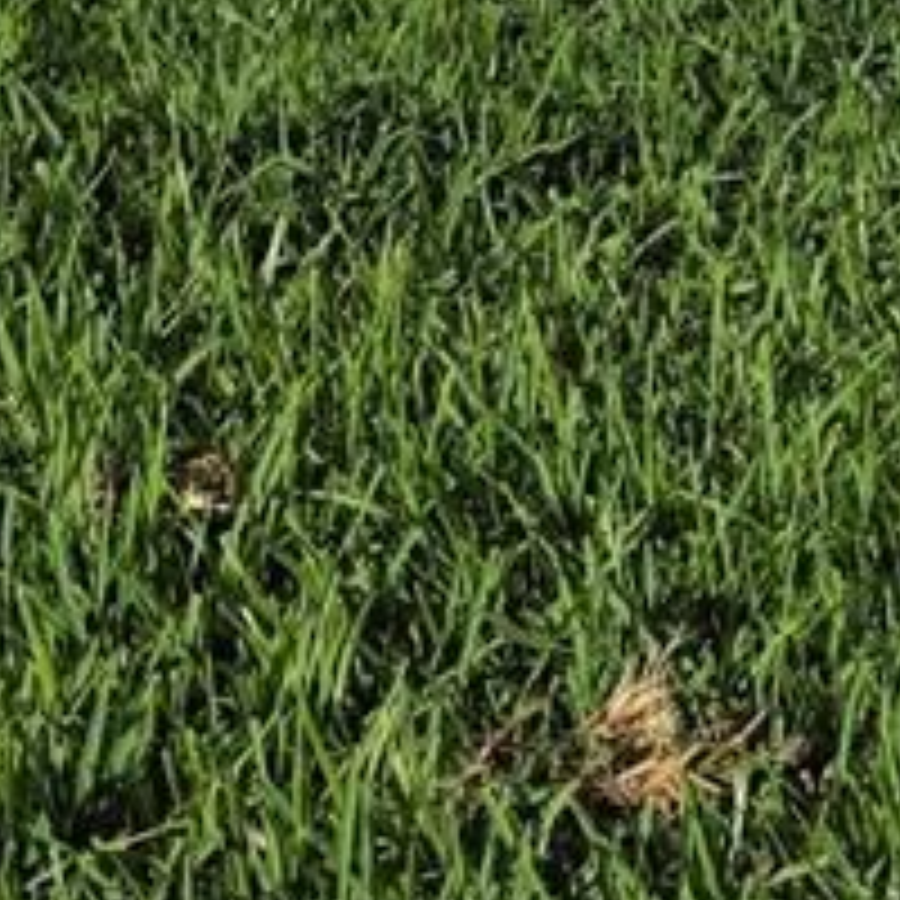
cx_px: 1418
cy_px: 27
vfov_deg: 10.6
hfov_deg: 10.3
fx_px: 4795
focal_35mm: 163
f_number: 1.7
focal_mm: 6.3
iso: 64
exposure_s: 1/7944
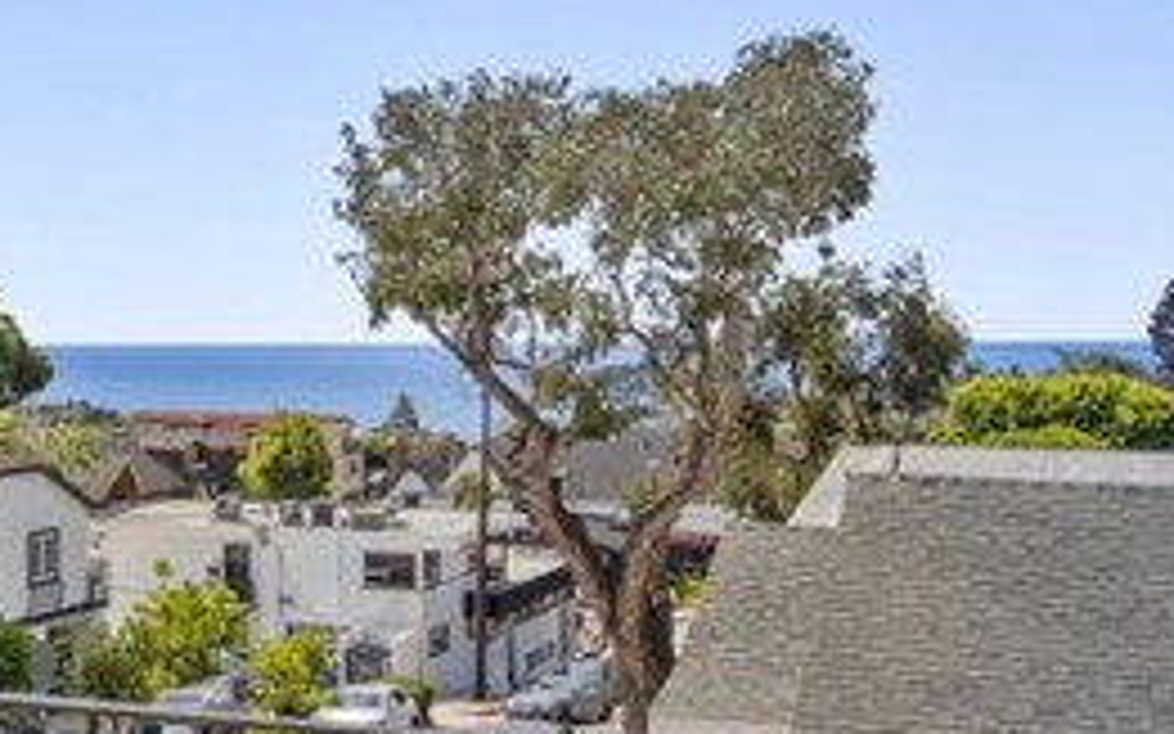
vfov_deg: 20.3
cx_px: -166
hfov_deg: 28.6
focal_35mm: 64
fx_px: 2047
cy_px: 326
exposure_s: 1/320
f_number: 9
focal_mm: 16
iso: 80
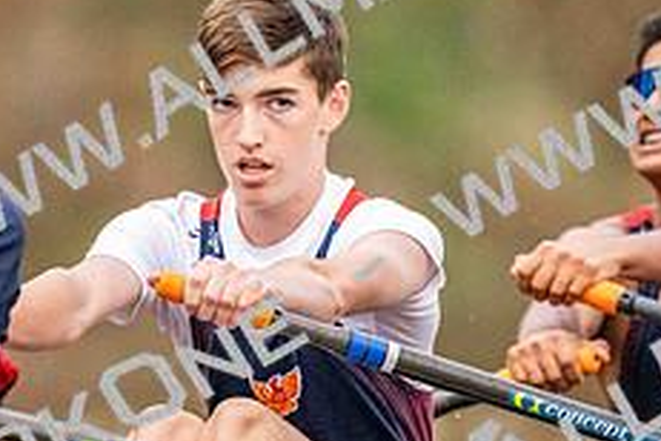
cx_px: 223
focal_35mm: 1509
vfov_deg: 0.9
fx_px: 27705
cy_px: 285
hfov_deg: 1.4
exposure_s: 1/2500
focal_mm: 600
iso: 9000
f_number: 4
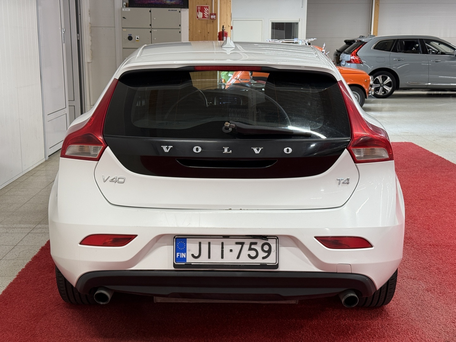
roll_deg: -0.3
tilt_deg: -10.8
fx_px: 632
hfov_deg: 39.7
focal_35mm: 48
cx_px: 228
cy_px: 171
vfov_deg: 30.3
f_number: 1.78
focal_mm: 6.76
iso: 100
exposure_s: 1/112
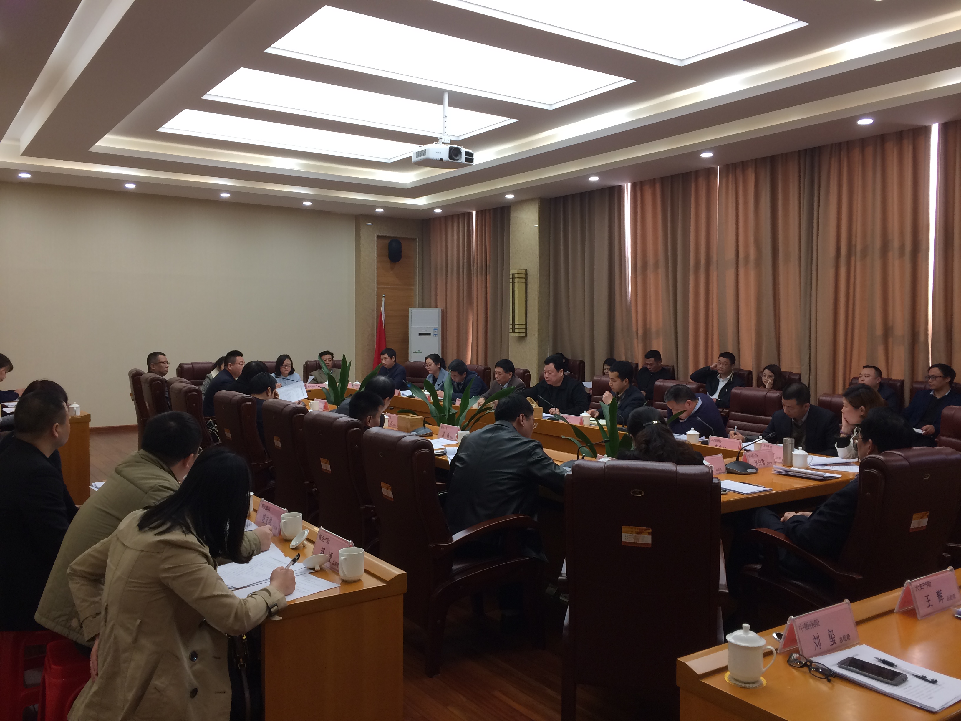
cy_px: 360
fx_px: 805
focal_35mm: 29
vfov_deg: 48.2
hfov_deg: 61.7
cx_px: 480
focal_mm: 4.15
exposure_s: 1/33
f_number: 2.2
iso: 40
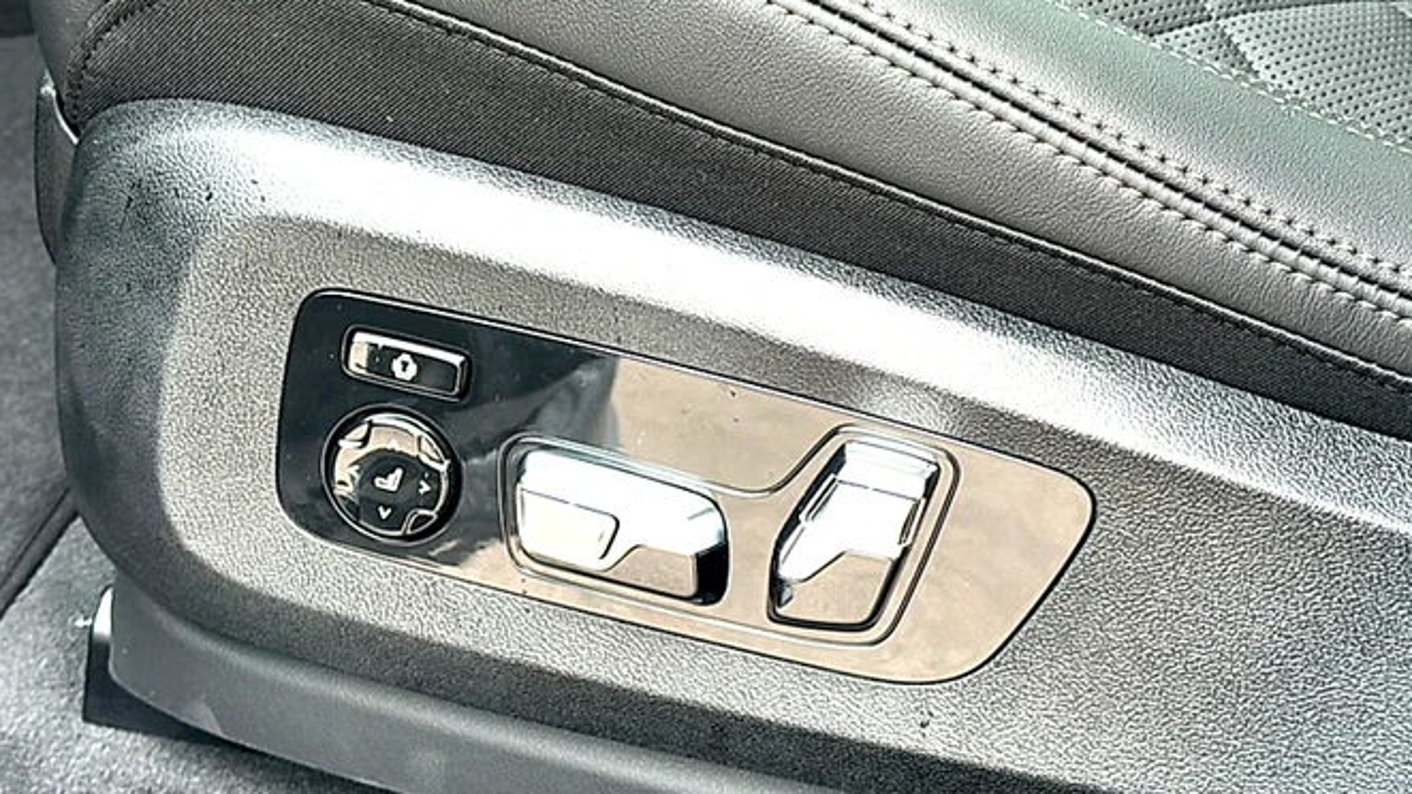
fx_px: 2247
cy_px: 347
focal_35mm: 60
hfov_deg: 34.9
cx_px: 694
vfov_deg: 20.0
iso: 80
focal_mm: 6.86
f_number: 1.78
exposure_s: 1/125
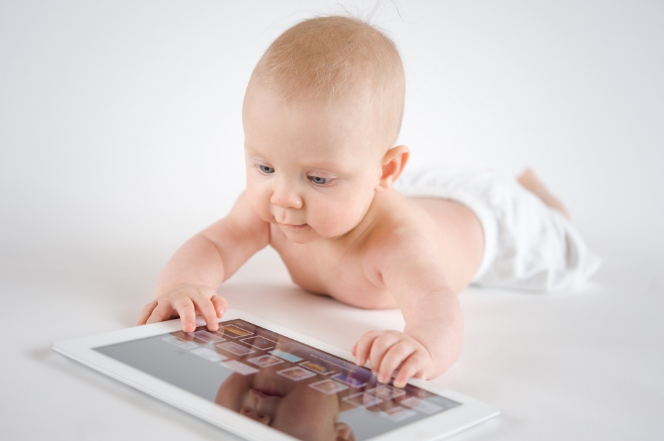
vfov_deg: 22.2
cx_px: 328
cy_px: 219
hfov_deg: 32.9
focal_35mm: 61
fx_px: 1124
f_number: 3.2
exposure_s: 1/80
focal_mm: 60
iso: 640
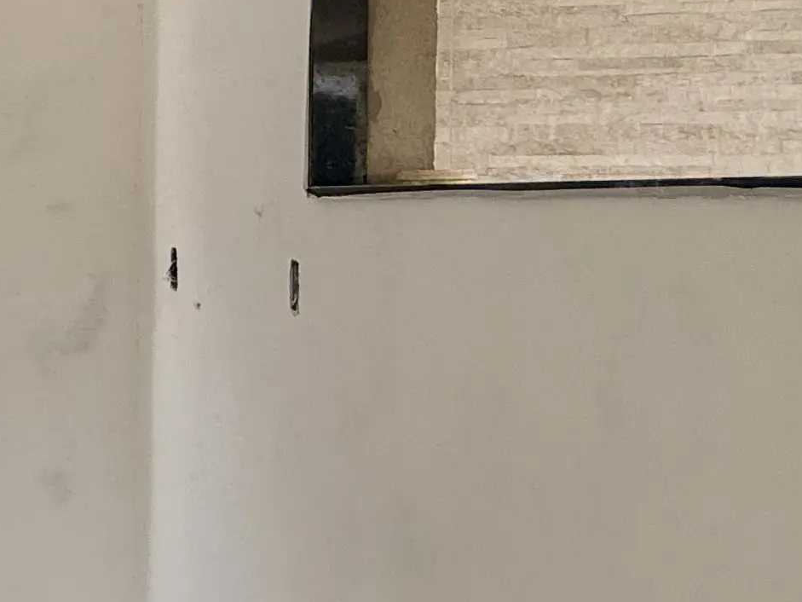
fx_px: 1390
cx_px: -688
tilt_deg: -0.8
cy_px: 230
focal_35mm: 60
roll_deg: -0.1
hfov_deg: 20.7
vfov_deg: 24.4
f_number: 2.2
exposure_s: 1/427
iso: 64
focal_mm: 2.22
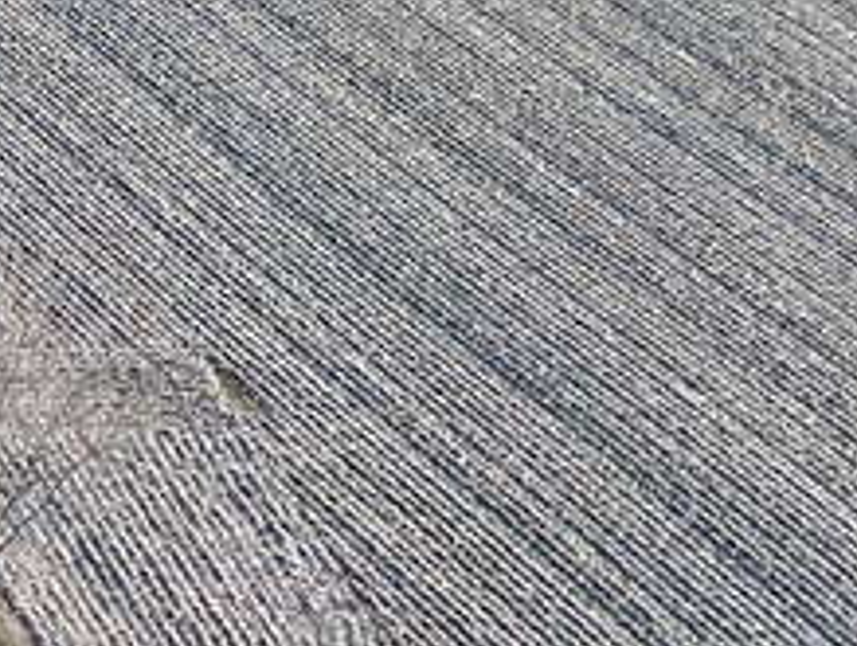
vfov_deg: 11.8
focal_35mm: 112
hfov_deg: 14.0
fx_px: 2777
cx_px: -994
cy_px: 1308
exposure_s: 1/500
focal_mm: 6.72
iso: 110
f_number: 1.7
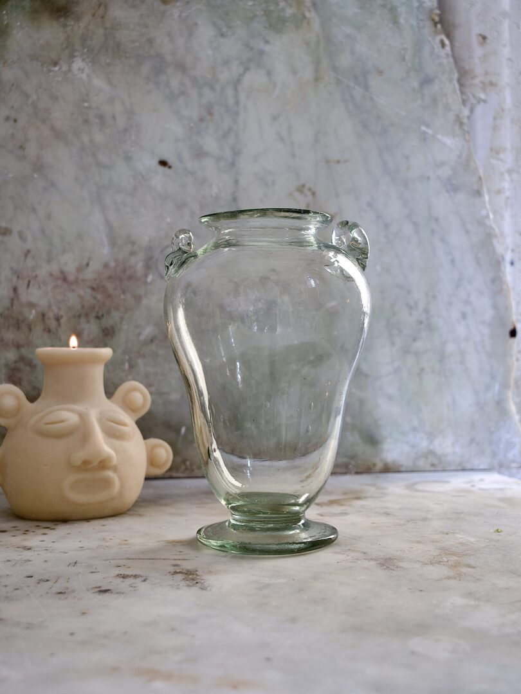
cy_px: 347
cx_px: 260
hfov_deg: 31.5
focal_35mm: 46
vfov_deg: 41.2
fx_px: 923
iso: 200
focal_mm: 23
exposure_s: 1/60
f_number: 3.4
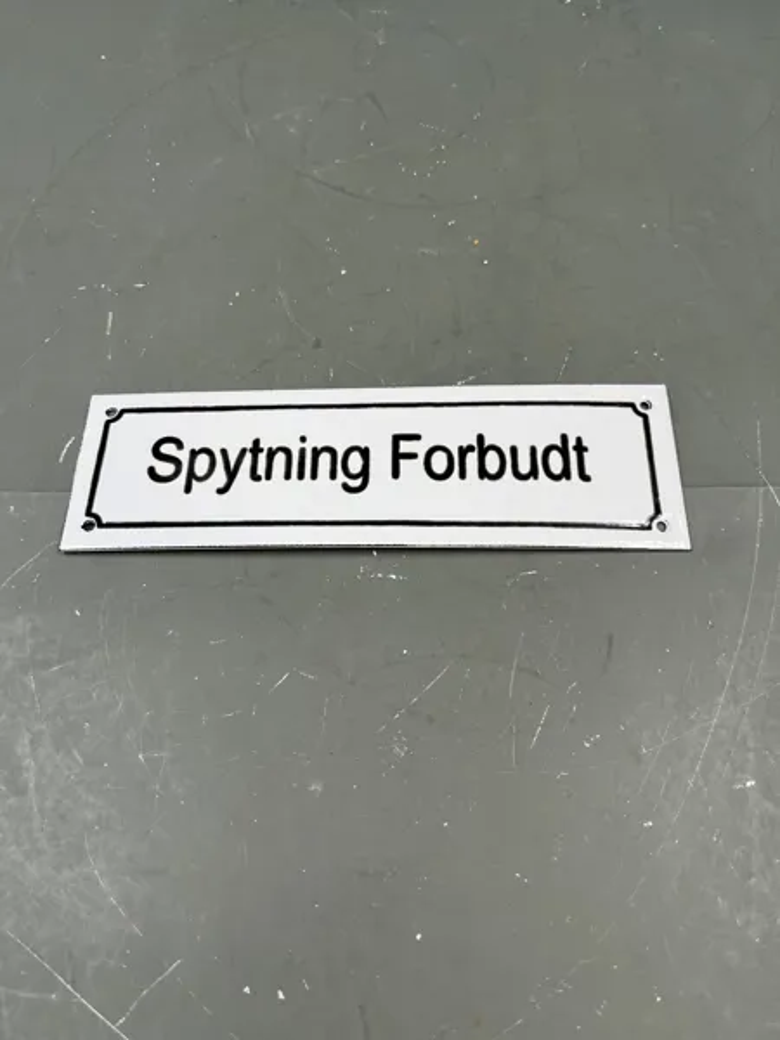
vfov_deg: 67.3
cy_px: 520
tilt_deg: -65.1
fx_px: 781
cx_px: 390
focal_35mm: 26
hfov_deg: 53.1
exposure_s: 1/245
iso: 40
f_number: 1.6
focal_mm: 5.1
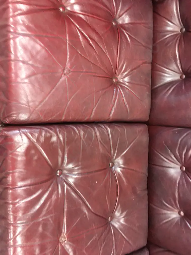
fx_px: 213
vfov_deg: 61.7
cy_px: 128
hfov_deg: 48.2
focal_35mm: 29
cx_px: 96
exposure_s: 1/8
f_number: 2.2
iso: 100
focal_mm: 4.15
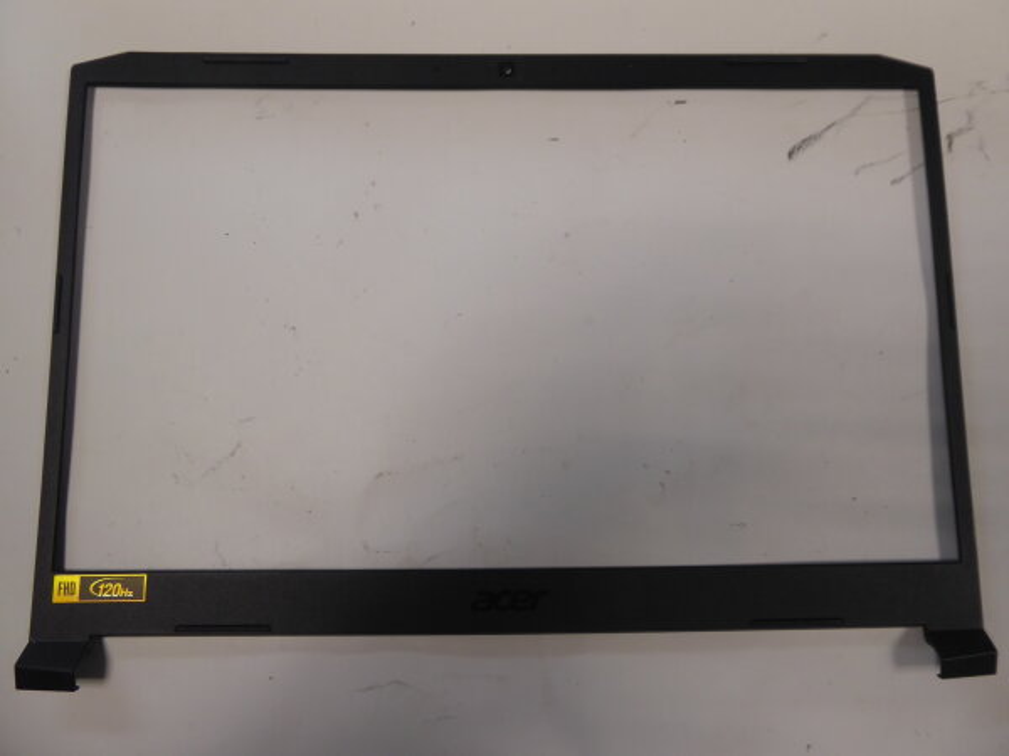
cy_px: 378
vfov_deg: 54.9
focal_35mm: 25
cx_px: 504
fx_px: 729
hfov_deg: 69.4
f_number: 3.3
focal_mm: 4.3
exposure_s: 1/60
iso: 160
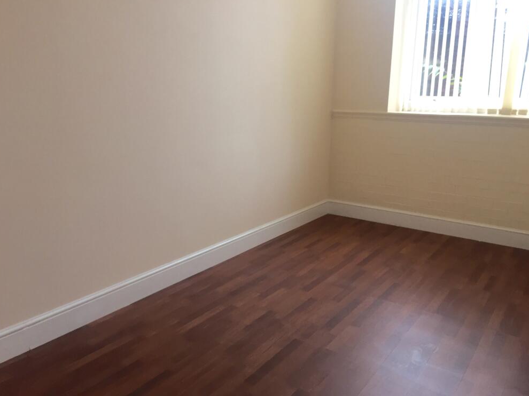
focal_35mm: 30
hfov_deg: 60.0
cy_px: 200
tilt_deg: -14.4
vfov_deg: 46.8
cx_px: 266
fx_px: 458
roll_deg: -1.9
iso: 50
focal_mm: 4.15
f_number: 2.2
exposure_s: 1/33
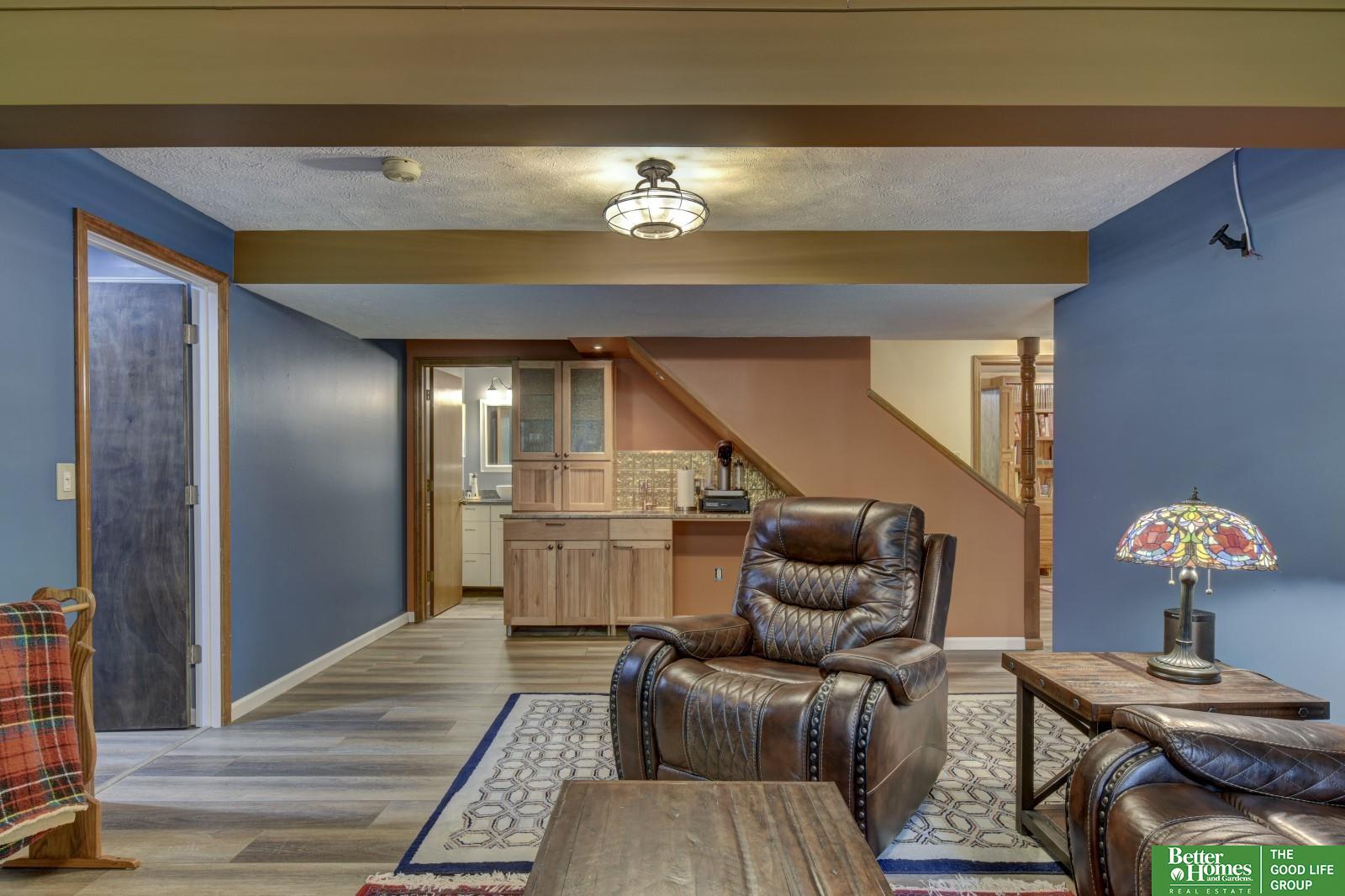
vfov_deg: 63.2
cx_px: 672
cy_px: 448
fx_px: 728
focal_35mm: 20
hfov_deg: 85.4
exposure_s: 1
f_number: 8
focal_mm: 13
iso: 400
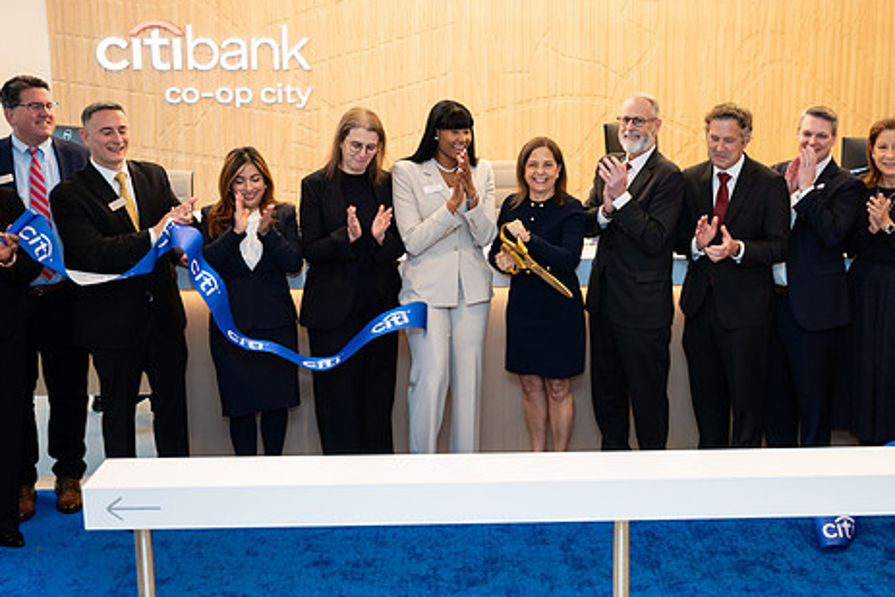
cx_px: 551
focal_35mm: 47
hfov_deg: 41.6
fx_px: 1169
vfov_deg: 28.6
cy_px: 239
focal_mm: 36
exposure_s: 1/160
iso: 400
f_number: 3.2
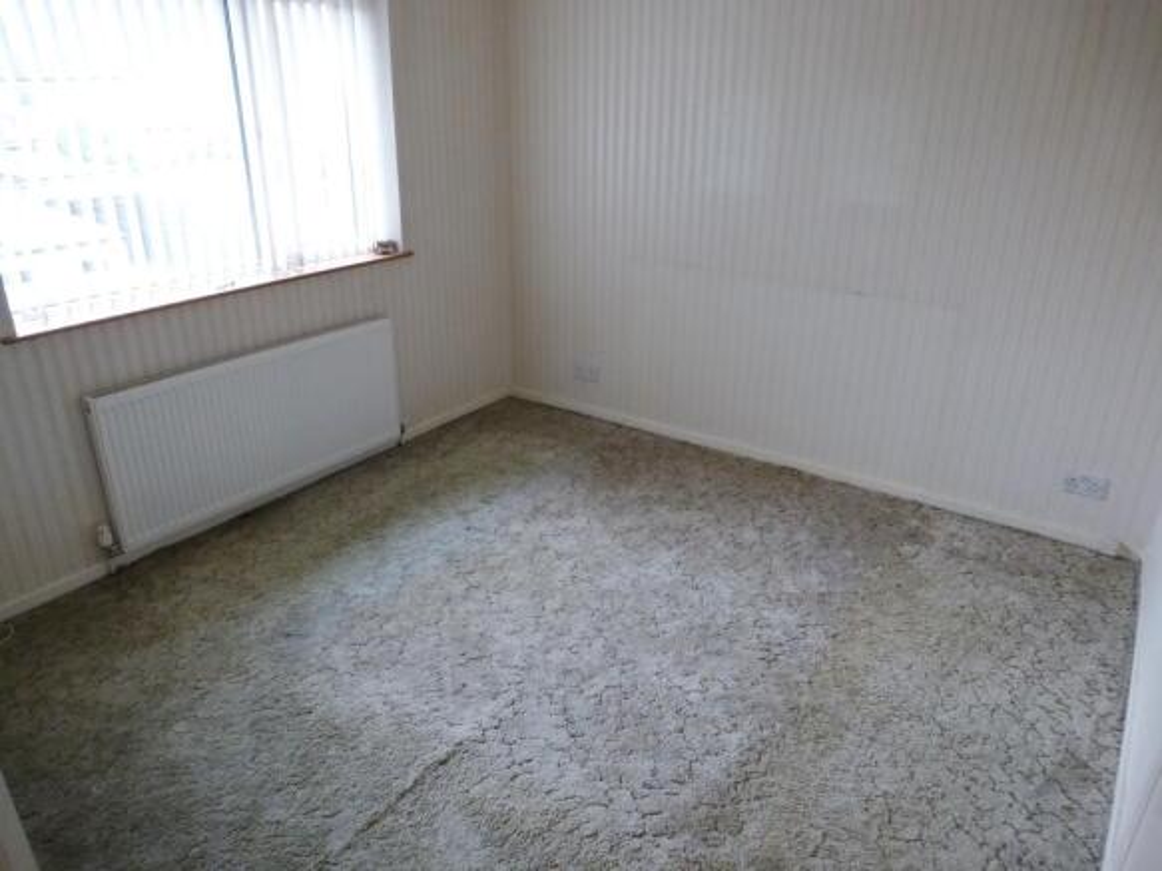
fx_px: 805
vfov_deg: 56.8
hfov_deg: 71.6
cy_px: 436
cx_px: 581
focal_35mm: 24
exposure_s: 1/60
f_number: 3.3
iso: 320
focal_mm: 4.3
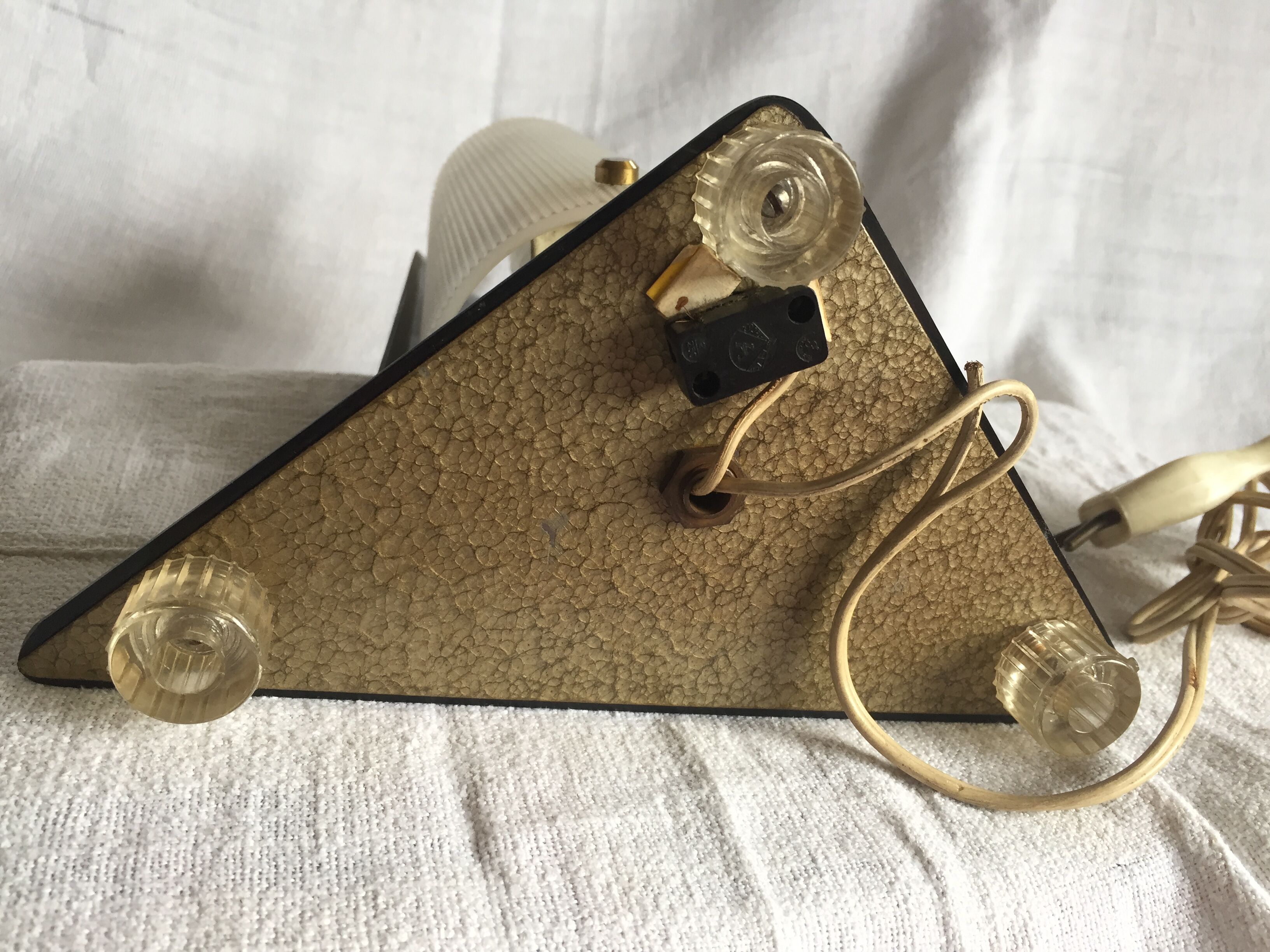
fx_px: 1064
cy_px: 476
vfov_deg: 48.2
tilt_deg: -27.3
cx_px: 635
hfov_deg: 61.7
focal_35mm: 29
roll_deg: -8.1
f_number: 2.2
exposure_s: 1/33
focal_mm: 4.15
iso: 32
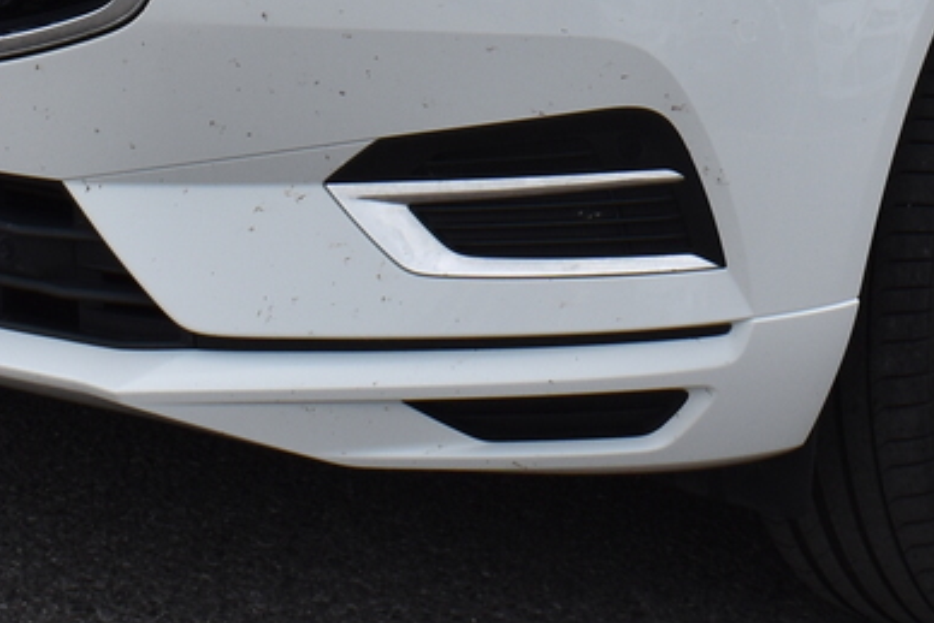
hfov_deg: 14.1
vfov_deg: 9.1
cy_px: -503
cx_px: 780
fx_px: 3739
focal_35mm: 144
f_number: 9.5
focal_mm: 23
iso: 200
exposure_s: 1/750
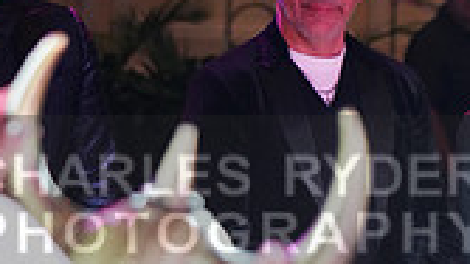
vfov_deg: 3.2
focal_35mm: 383
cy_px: 211
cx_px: 142
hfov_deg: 5.6
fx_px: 4774
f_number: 4
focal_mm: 105
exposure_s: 1/250
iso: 2500
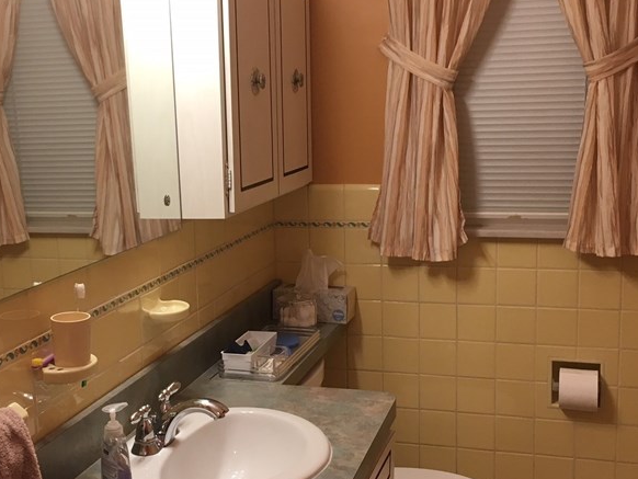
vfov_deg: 28.6
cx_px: 231
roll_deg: +2.3
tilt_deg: -10.5
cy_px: 250
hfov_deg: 37.2
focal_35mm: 51
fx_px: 940
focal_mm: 4.15
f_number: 2.2
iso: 64
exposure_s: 1/30
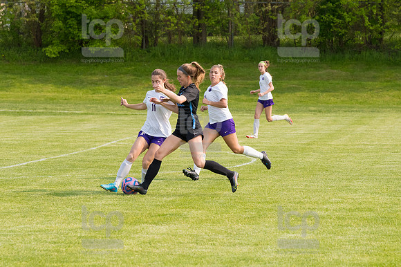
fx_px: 2249
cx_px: 200
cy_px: 134
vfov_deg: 6.8
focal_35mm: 202
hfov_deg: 10.2
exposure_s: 1/2000
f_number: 5.6
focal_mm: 135
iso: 800
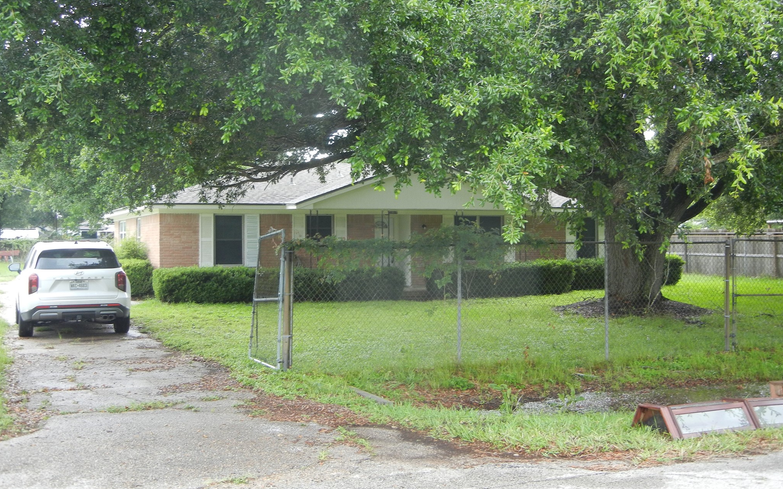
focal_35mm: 48
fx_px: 1024
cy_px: 217
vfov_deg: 26.9
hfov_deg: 41.8
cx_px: 391
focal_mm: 8.1
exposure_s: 1/60.2
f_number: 3.8
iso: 160
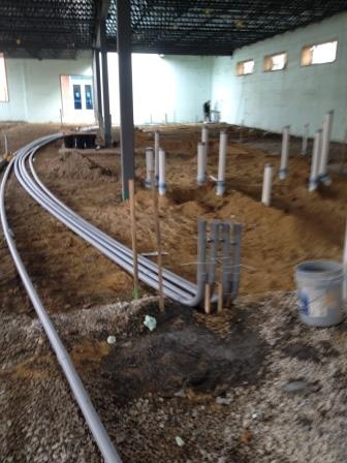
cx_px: 174
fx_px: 468
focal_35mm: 35
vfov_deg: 52.6
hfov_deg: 40.7
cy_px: 232
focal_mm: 4.28
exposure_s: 1/30
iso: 50
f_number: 2.4
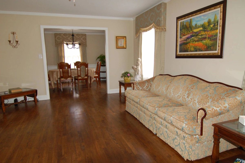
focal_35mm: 22
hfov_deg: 77.4
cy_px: 82
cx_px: 122
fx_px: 153
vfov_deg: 56.1
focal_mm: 15
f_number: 5.6
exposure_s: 1/60
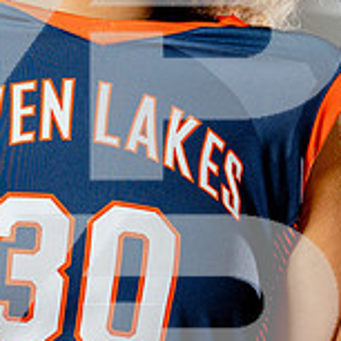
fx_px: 2363
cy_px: 64
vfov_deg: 8.2
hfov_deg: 8.2
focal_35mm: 212
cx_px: 47
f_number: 8
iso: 640
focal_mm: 66
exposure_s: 1/250
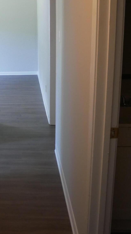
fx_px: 284
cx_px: -5
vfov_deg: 44.0
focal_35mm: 46
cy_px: 80
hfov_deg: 24.6
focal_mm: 12
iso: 1250
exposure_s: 1/60
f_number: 3.5
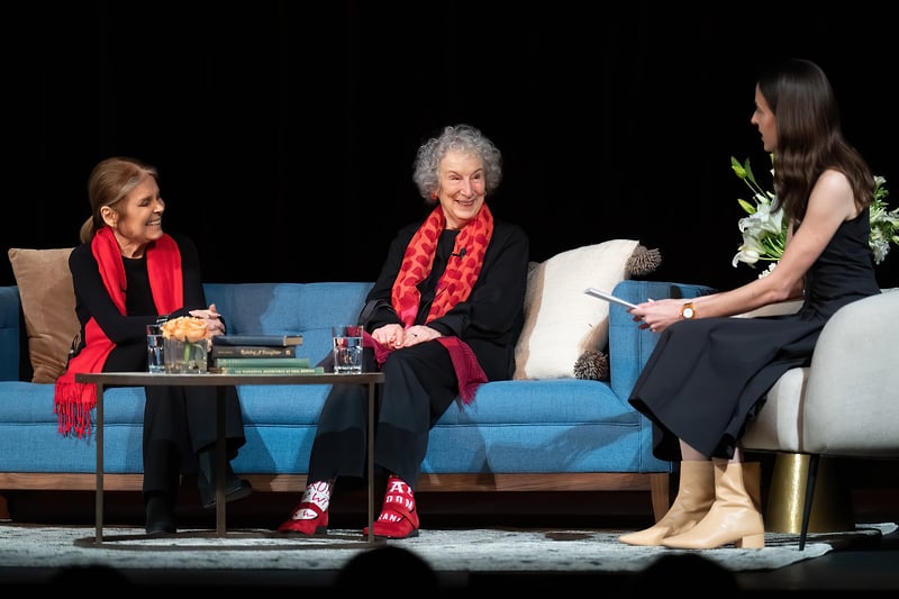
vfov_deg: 7.5
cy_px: 286
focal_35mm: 182
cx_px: 433
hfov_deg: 11.3
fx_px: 4542
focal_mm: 174
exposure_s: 1/200
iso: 5000
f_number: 4
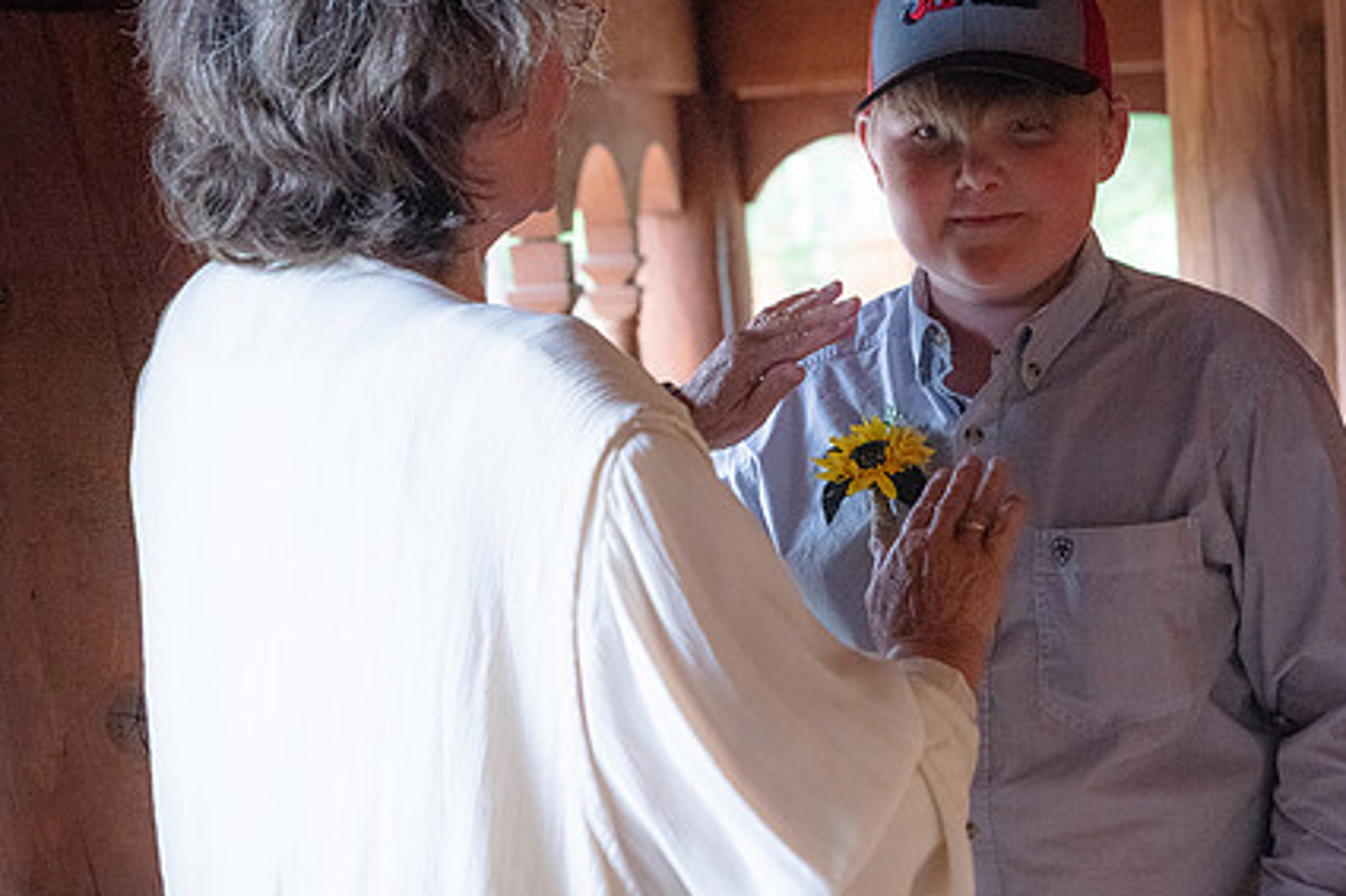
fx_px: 2653
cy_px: 518
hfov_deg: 28.3
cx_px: 877
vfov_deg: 19.2
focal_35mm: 71
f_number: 4
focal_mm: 52
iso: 5000
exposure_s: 1/125
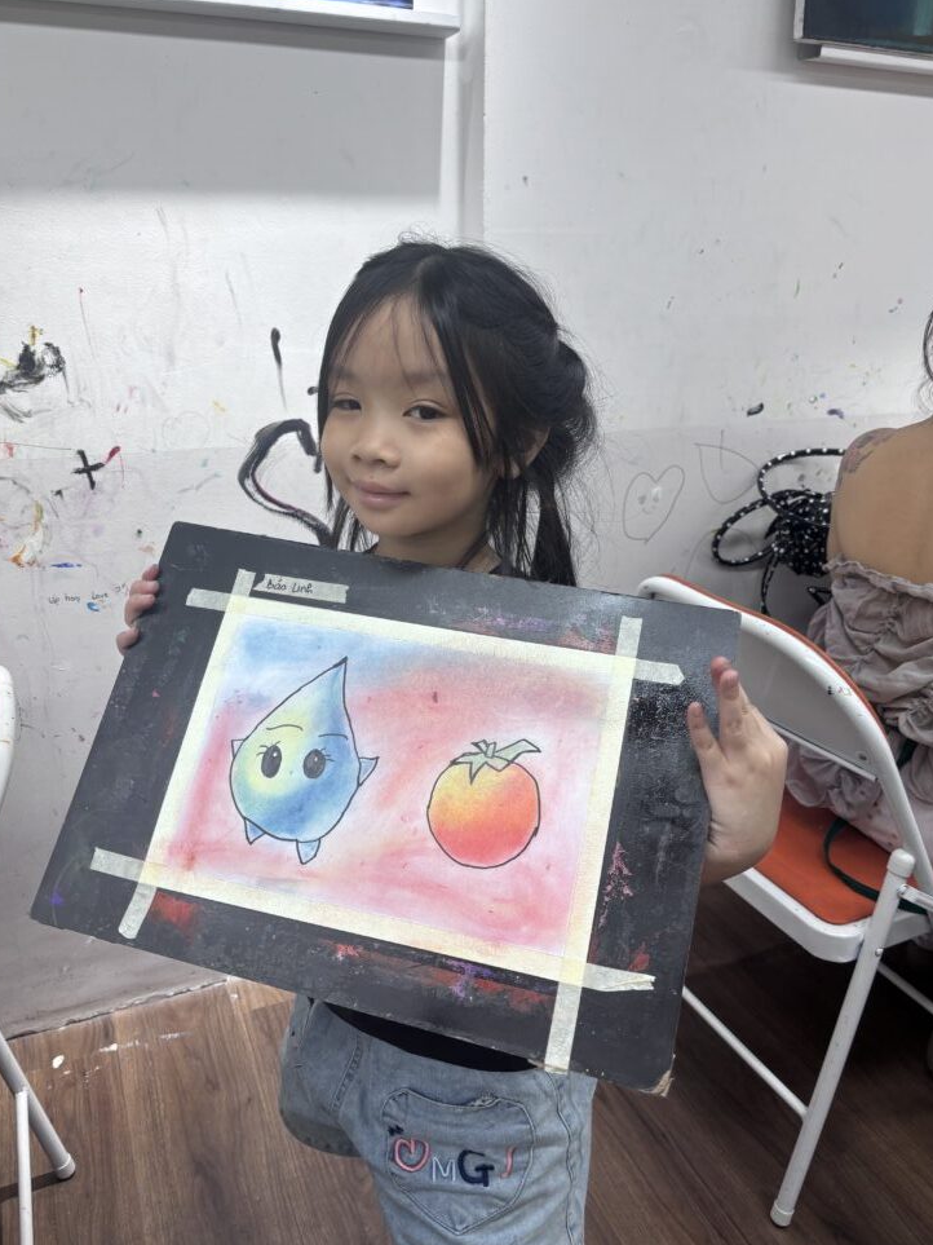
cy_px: 619
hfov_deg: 51.3
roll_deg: -0.1
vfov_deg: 65.3
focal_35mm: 27
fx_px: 971
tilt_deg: -18.9
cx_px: 472
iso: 32
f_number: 1.6
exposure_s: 1/109
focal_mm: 5.96
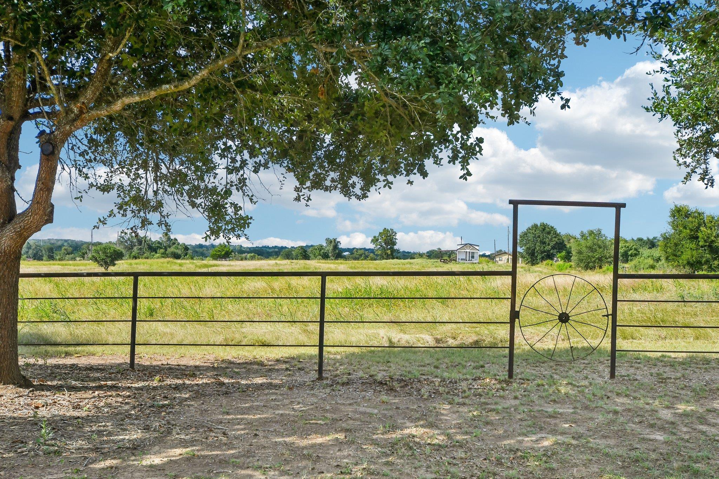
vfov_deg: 36.9
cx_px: 360
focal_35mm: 36
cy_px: 240
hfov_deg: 53.1
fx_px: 719
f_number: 8
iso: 400
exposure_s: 1/1250
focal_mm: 24
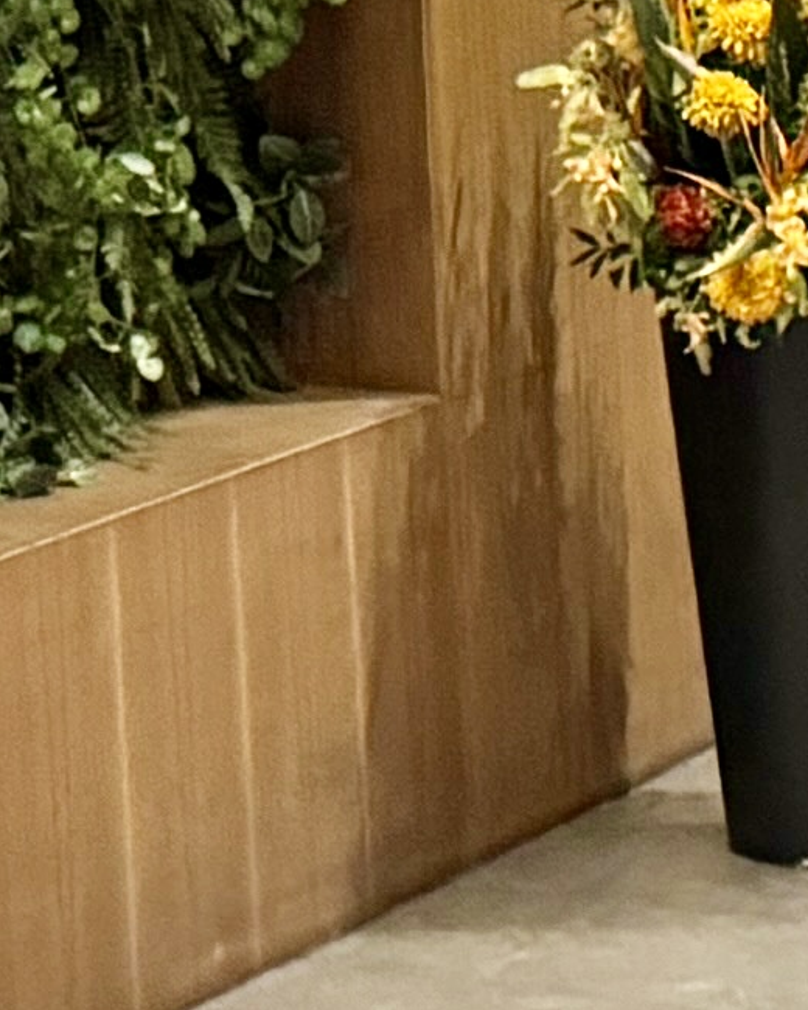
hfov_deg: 7.4
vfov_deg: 9.1
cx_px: -437
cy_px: -516
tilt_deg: -2.0
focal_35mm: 206
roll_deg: +2.3
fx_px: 6158
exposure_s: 1/60
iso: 800
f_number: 1.78
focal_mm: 6.86
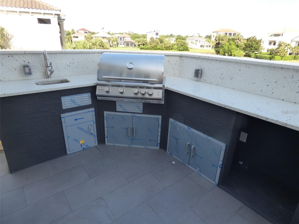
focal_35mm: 20
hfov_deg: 81.7
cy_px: 112
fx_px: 173
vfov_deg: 66.0
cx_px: 150
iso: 200
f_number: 2.8
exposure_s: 1/640
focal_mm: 3.58
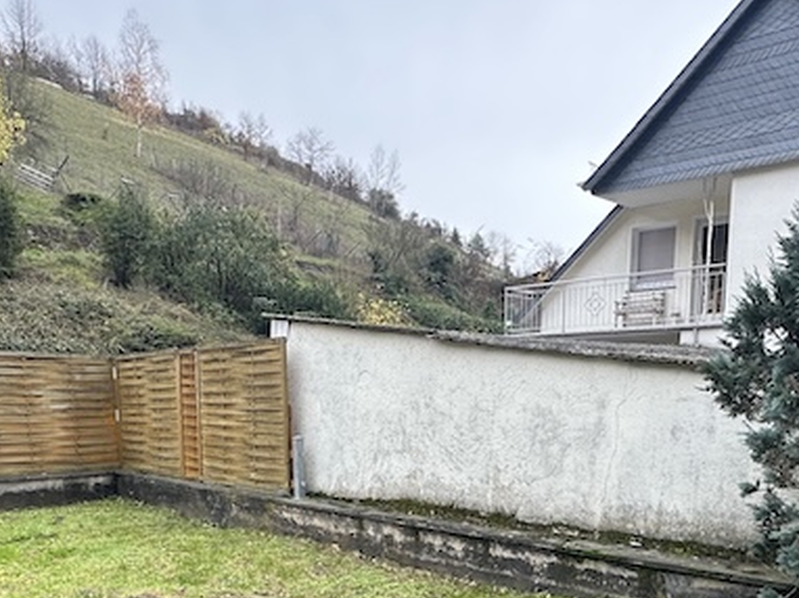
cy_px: 520
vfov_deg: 40.2
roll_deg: +0.8
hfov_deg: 55.4
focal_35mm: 33
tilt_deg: -8.3
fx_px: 761
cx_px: 391
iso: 40
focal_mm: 2.22
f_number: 2.2
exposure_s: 1/183
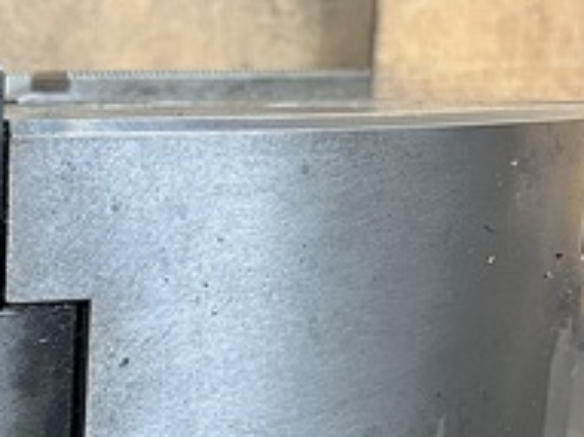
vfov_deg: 16.4
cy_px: 504
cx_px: -190
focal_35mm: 87
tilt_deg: -15.9
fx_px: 1467
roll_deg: +1.1
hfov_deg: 20.4
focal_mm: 5.1
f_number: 1.6
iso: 250
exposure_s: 1/60
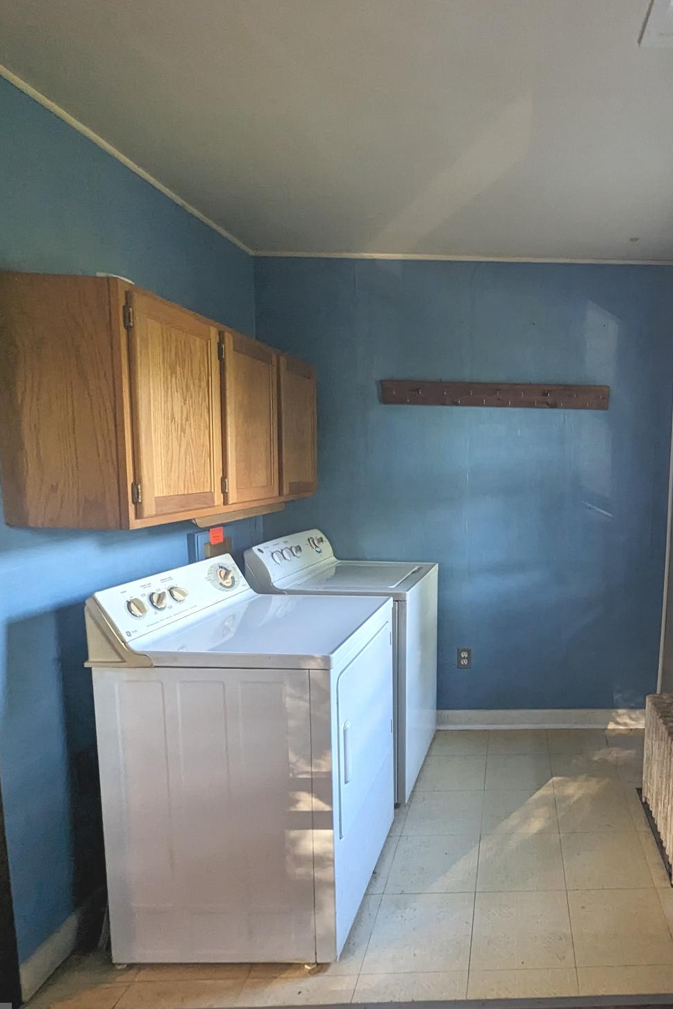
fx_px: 533
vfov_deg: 86.9
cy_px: 527
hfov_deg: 59.1
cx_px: 547
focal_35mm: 19
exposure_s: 1/29.3
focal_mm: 1.95
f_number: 2.2
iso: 225
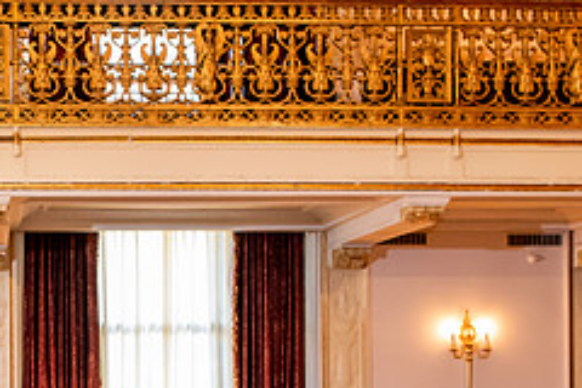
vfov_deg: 16.7
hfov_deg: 24.5
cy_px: 388
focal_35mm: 80
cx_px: 44
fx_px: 1293
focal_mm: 27
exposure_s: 1/160
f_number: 3.5
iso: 3200
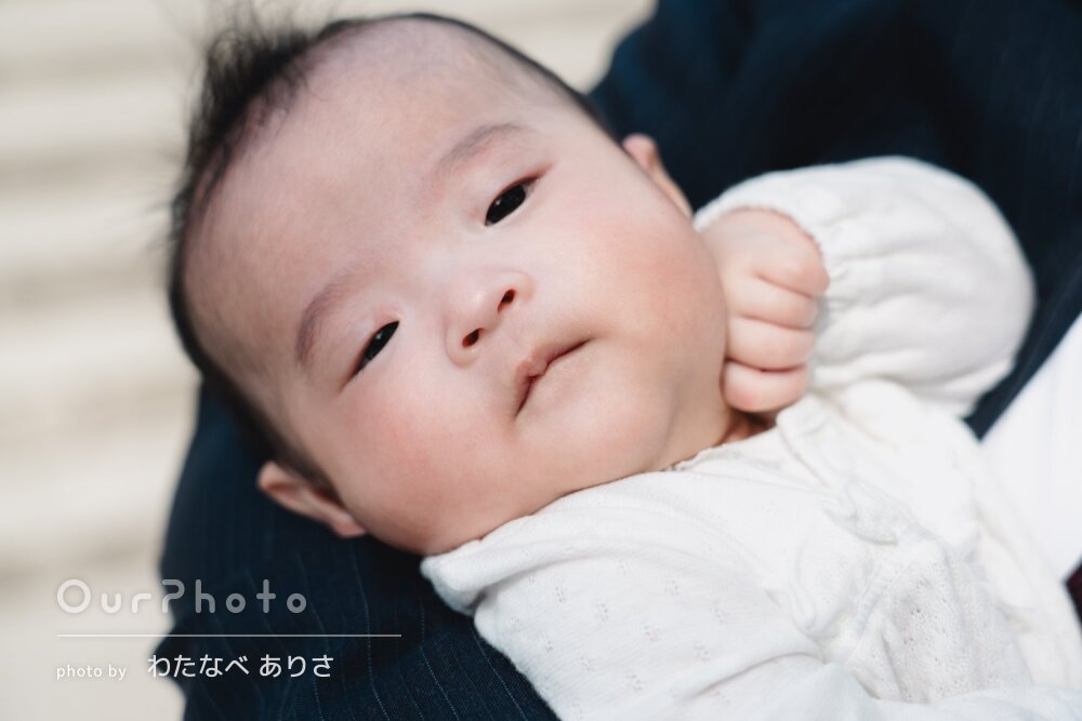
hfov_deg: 33.4
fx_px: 1803
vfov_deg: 22.6
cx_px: 541
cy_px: 360
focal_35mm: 60
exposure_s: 1/640
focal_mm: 60
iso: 100
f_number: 4
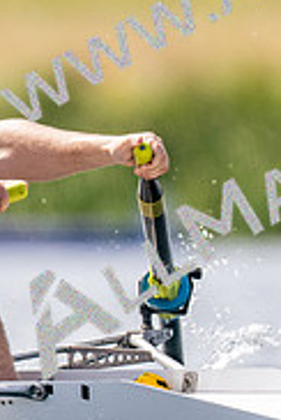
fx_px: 33345
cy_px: 162
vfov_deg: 0.7
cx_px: -168
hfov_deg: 0.5
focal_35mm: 2859
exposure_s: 1/2500
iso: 180
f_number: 4
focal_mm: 600
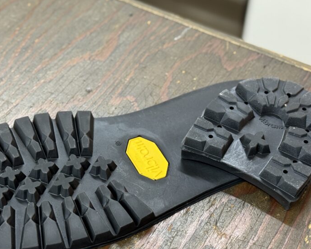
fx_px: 644
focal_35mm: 70
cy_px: 158
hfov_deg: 27.0
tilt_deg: -47.4
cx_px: 108
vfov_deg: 21.8
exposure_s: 1/60
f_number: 1.78
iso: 200
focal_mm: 6.76
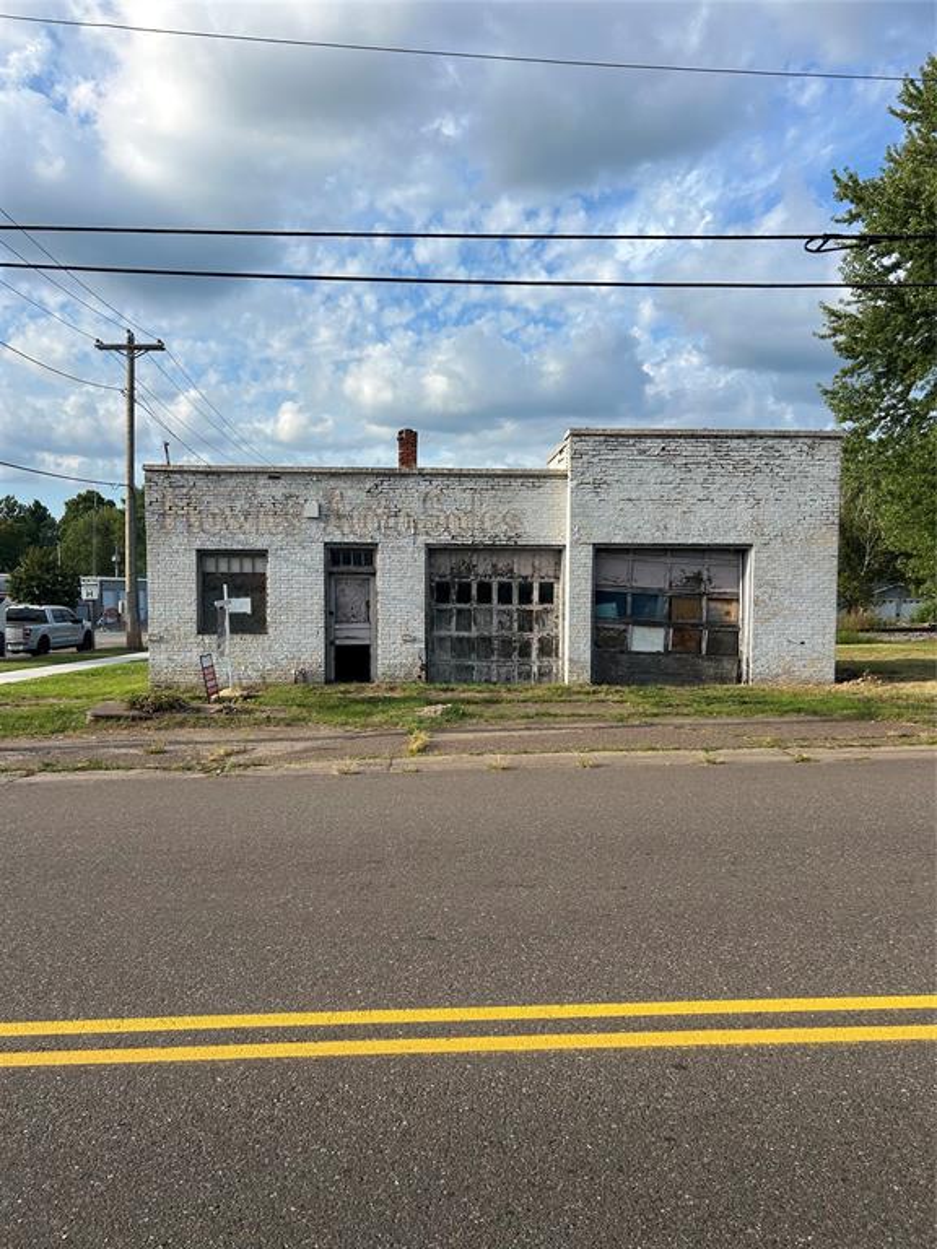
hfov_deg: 53.1
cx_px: 468
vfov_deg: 67.3
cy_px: 624
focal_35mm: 26
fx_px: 938
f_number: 1.5
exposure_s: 1/2457
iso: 50
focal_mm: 5.7
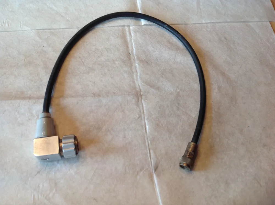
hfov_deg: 52.7
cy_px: 102
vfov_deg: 40.6
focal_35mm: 35
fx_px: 278
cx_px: 138
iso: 50
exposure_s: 1/30
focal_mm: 4.28
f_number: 2.4
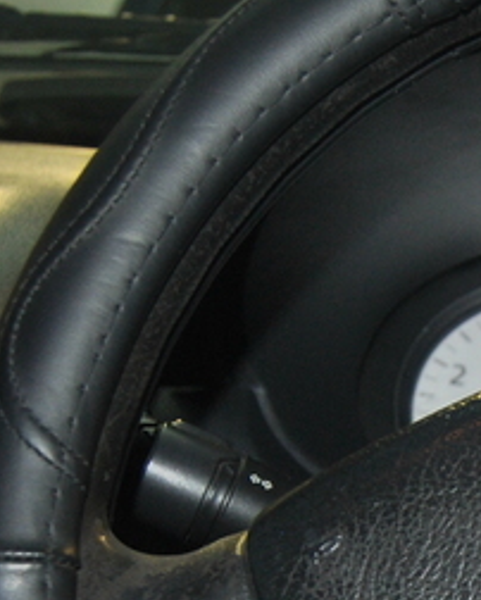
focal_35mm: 103
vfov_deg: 18.1
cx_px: 685
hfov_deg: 14.2
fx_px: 1831
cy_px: 620
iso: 200
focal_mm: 18
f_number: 3.5
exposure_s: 1/60
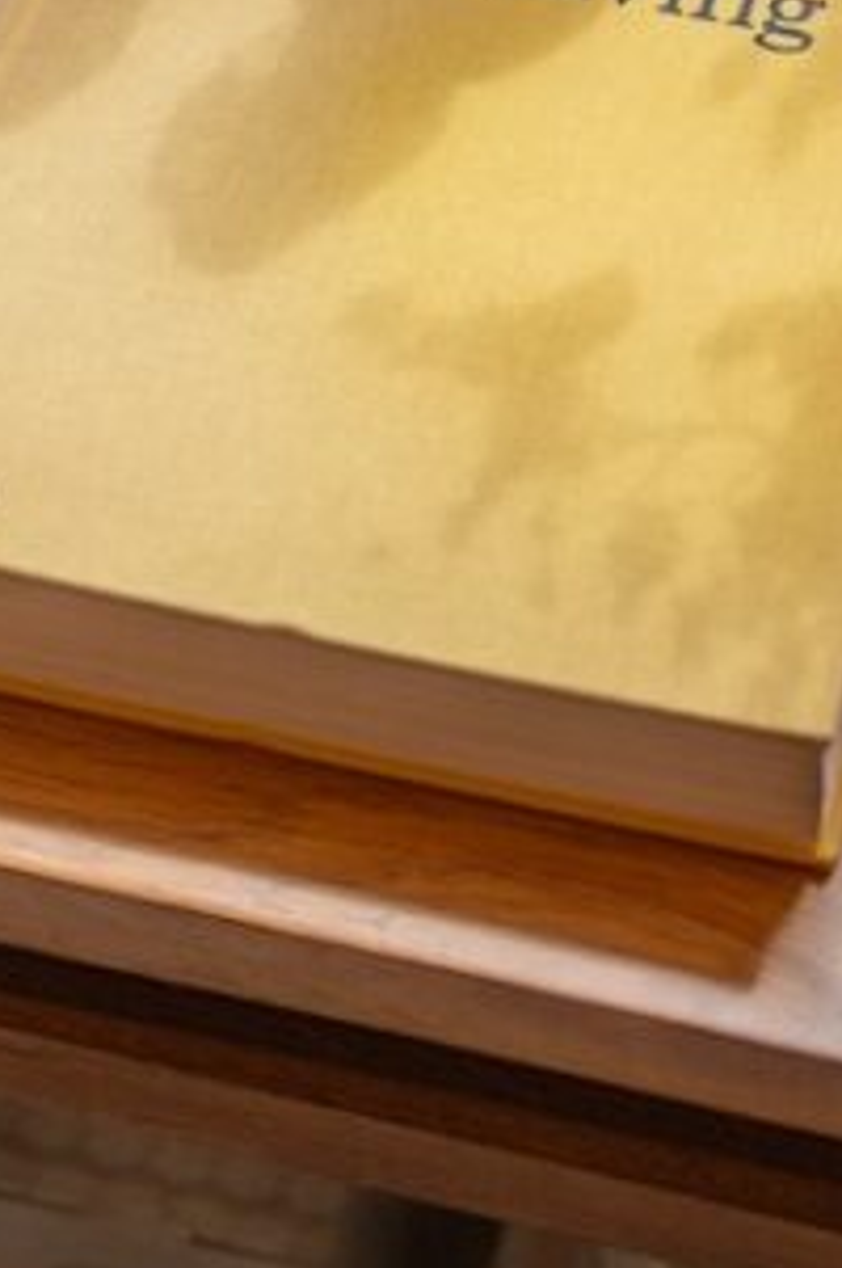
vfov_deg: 13.2
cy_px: -796
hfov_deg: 9.4
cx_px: 926
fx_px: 5063
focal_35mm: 144
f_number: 2.8
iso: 100
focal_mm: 39
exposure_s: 1/800
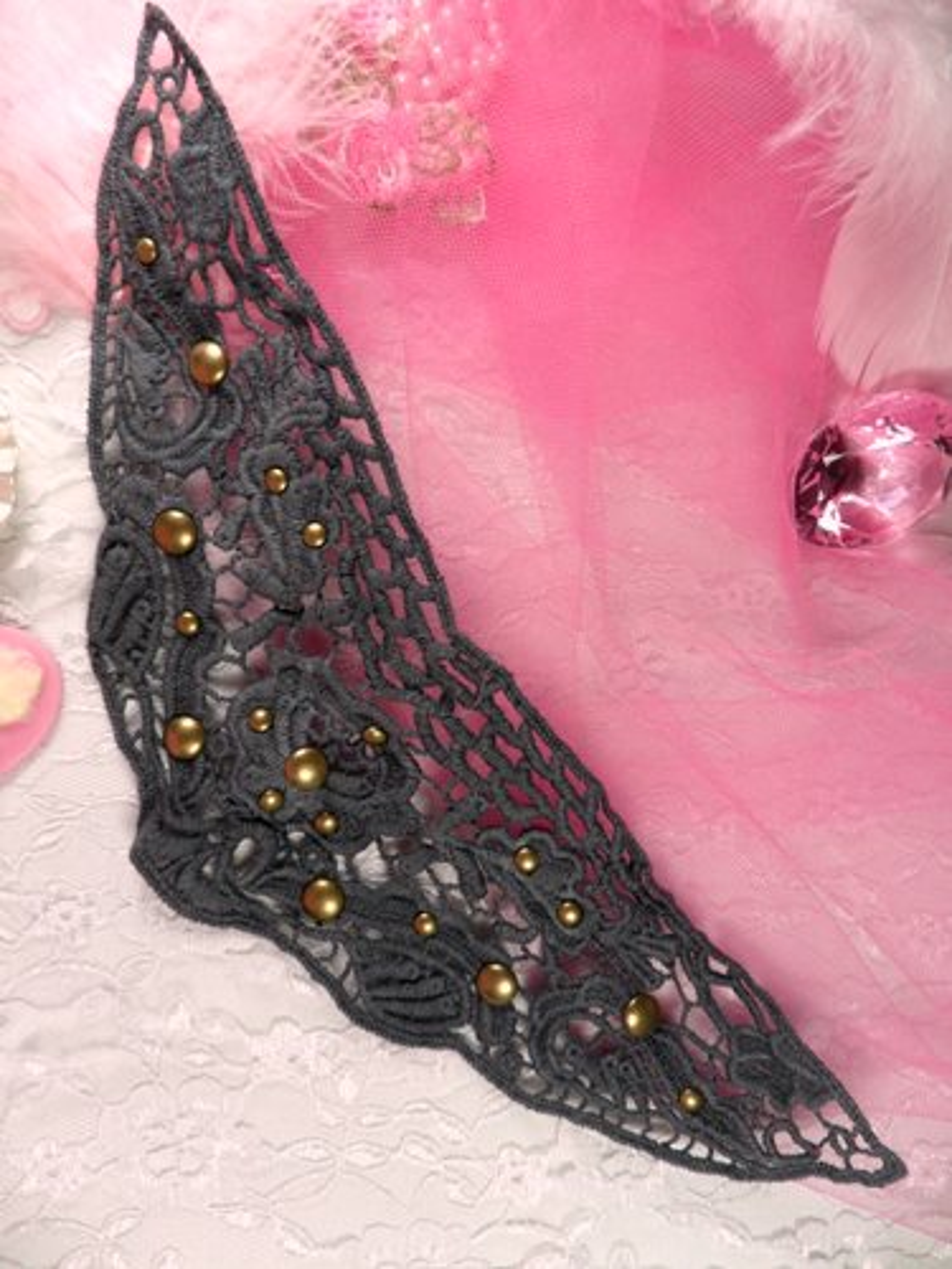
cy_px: 634
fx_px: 990
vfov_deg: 65.3
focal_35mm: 27
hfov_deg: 51.4
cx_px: 476
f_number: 3.5
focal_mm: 4.9
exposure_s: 1/180
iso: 80
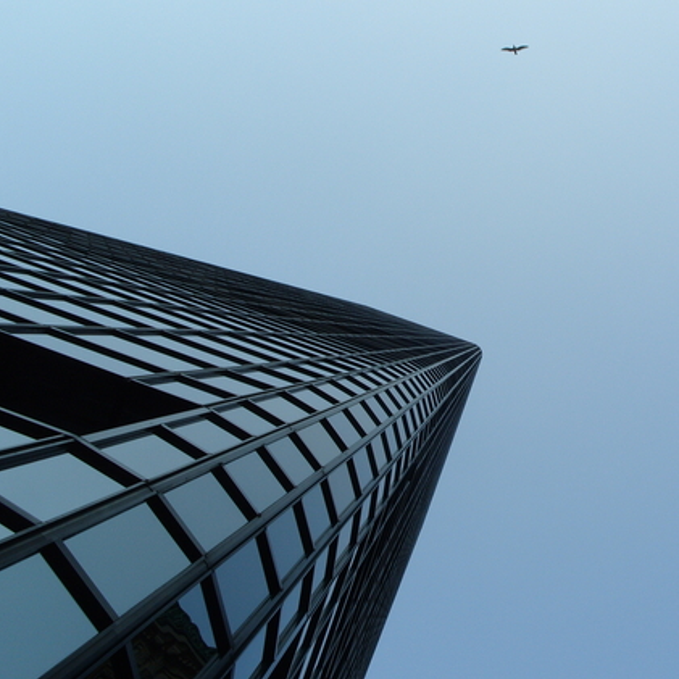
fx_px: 1043
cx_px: 490
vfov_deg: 36.0
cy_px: 302
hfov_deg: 35.4
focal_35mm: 47
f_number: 6.3
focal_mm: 7.8
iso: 80
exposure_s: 1/350
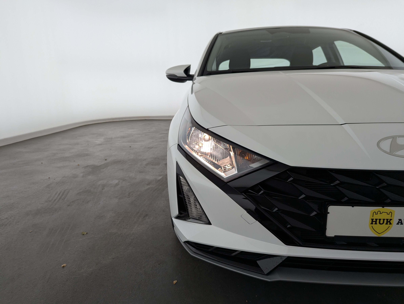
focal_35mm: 24
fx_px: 280
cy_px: 152
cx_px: 202
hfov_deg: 71.5
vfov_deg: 56.9
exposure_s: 1/371
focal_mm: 6.81
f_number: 1.85
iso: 47
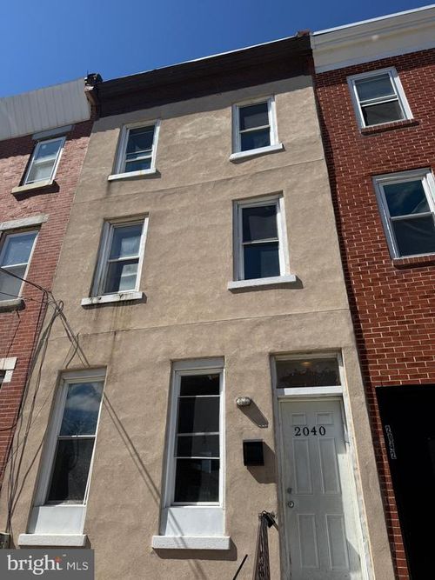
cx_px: 218
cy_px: 290
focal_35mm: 24
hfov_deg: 56.8
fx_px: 402
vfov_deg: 71.6
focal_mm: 6.76
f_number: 1.78
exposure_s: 1/5714
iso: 80
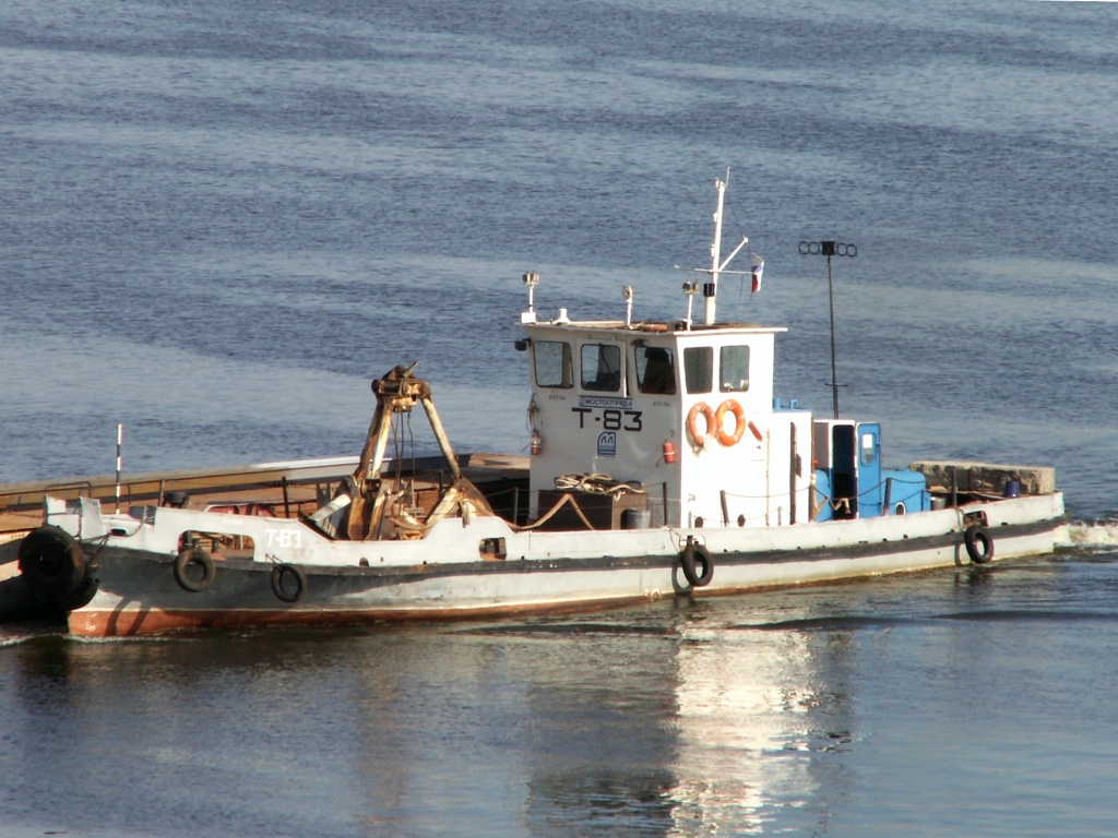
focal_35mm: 285
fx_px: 9205
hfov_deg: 7.0
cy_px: 419
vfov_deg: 5.2
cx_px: 559
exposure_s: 1/250
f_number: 8
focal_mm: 46.69
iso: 50
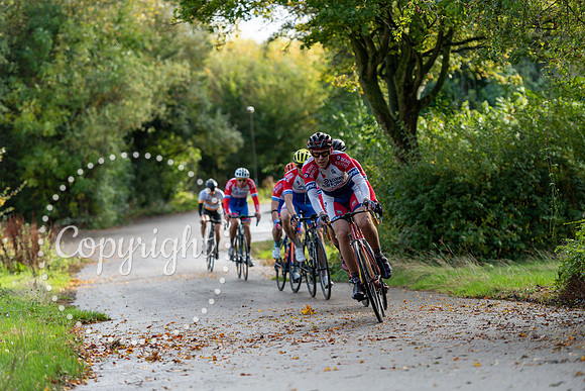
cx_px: 292
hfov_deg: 16.4
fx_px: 2032
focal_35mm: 125
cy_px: 196
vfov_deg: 11.0
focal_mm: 125
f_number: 3.2
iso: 200
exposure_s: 1/400
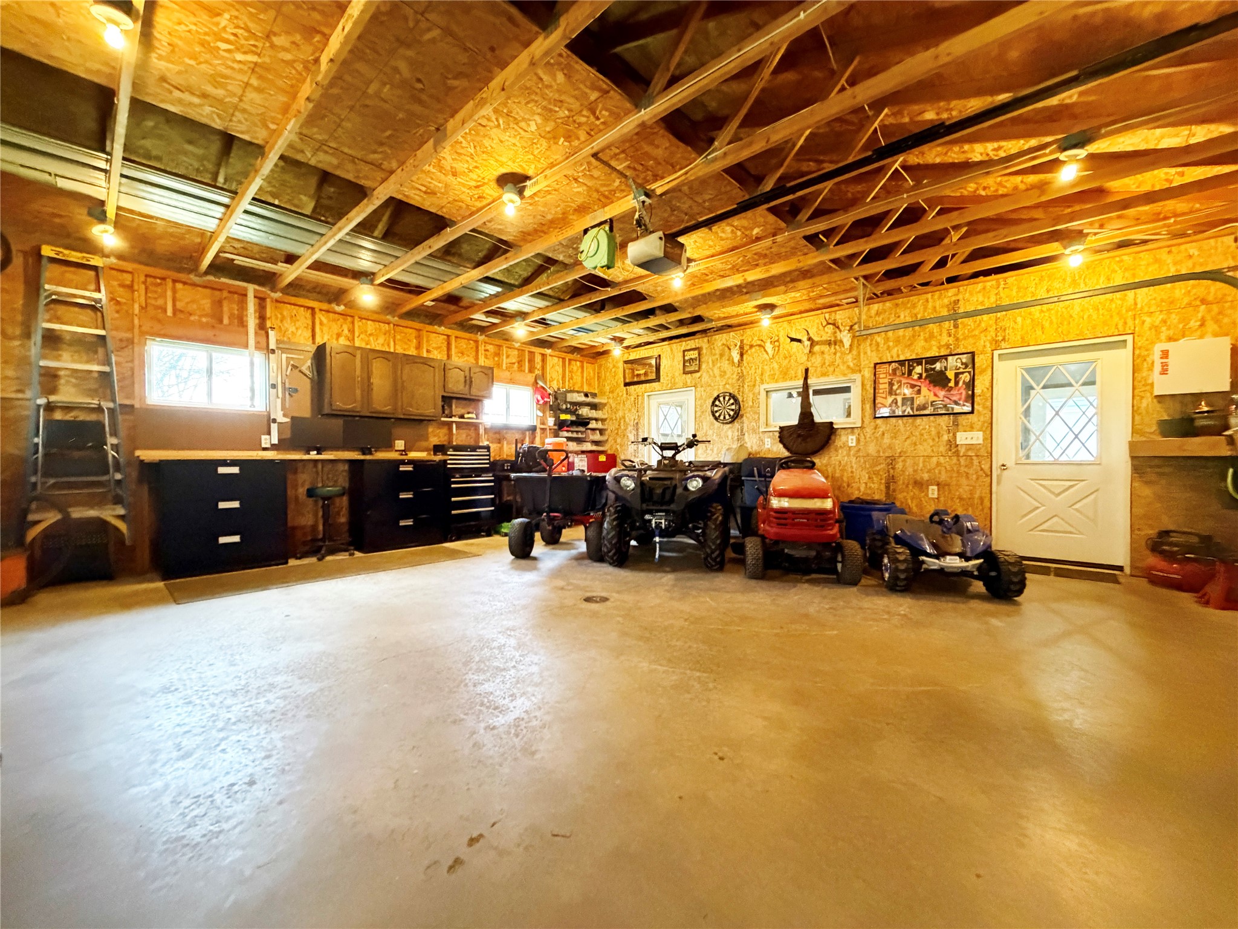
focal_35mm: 14
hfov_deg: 102.1
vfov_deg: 85.7
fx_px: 501
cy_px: 464
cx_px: 619
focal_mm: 2.22
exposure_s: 1/60
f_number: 2.2
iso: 1000
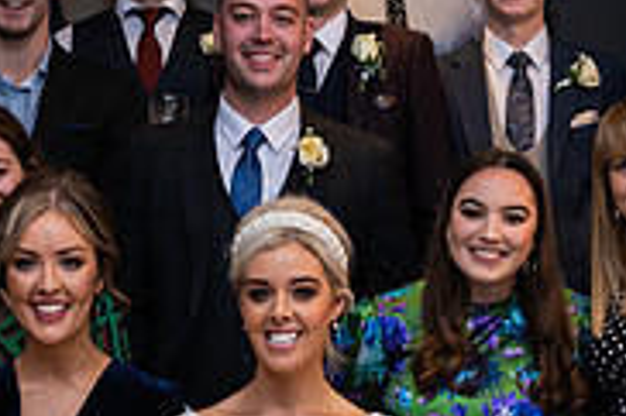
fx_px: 1772
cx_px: 275
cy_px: 404
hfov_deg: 20.0
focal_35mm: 102
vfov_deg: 13.2
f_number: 3.5
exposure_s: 1/160
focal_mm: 32
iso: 640
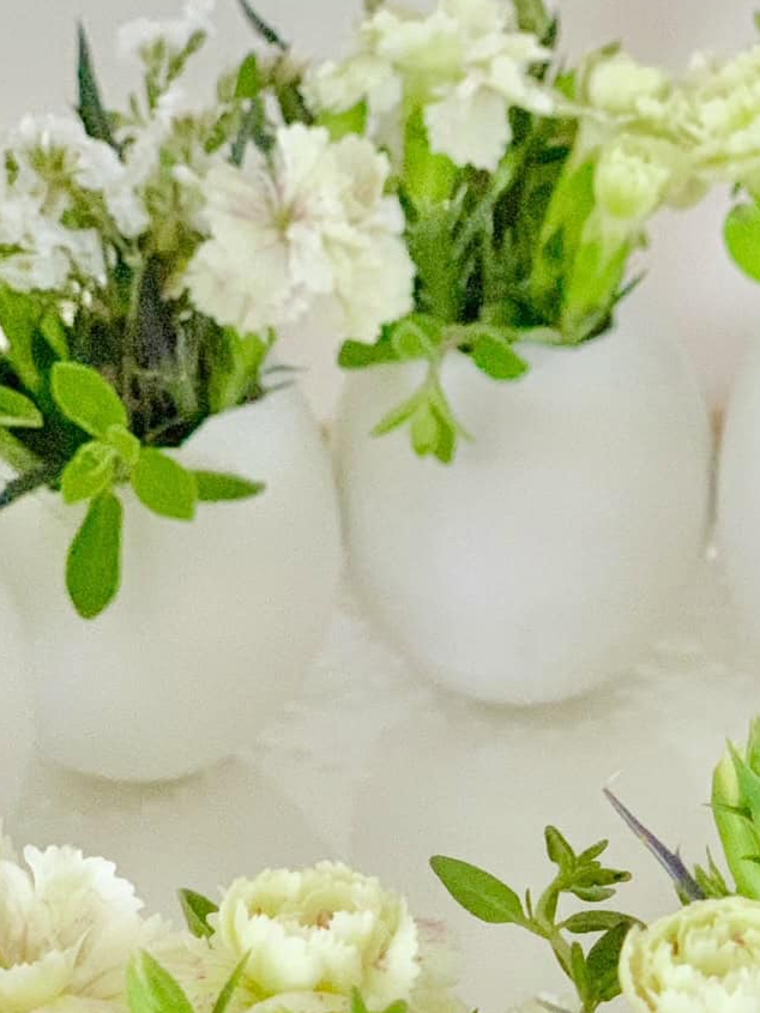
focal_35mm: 124
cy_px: 1026
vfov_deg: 15.6
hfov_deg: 11.9
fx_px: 3629
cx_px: 567
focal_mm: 6
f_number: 2.4
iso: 400
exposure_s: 1/60
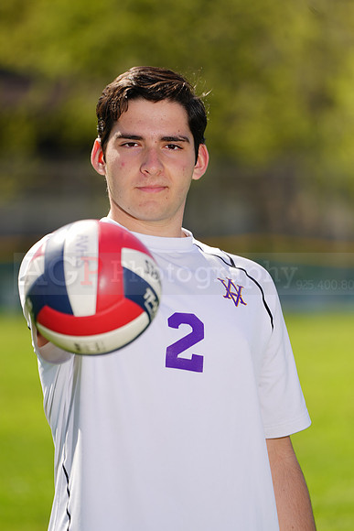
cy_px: 266
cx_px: 177
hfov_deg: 3.4
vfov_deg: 5.2
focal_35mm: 400
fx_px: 5896
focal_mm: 400
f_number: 7.1
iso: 64
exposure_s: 1/200
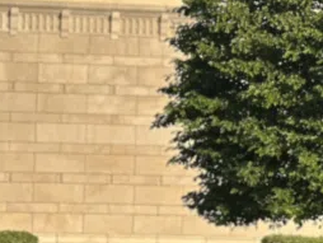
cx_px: 404
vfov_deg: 7.7
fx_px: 1812
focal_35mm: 194
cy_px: 196
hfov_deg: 10.0
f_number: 2.8
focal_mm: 9
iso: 32
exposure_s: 1/769
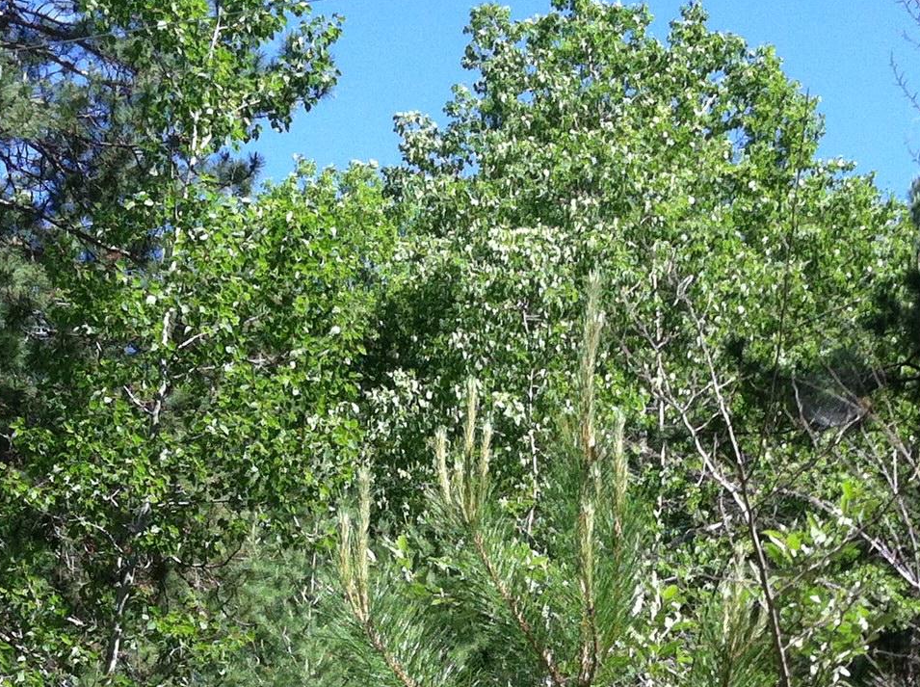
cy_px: 711
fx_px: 2521
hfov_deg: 20.3
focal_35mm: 95
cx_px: 795
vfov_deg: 15.2
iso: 80
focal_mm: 3.85
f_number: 2.8
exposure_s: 1/398
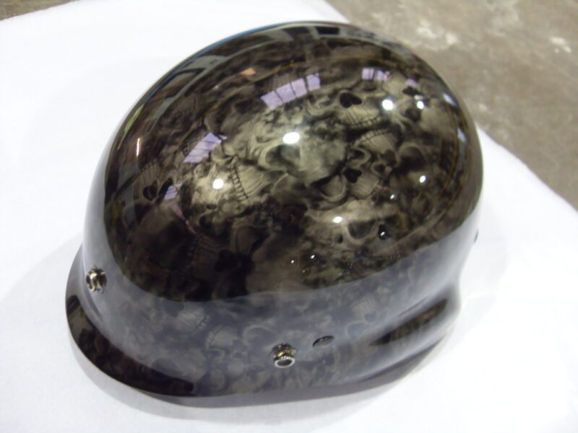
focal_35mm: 35
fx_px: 584
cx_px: 289
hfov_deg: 52.6
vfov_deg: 40.7
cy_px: 216
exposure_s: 1/15
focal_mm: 6.3
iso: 200
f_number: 2.8
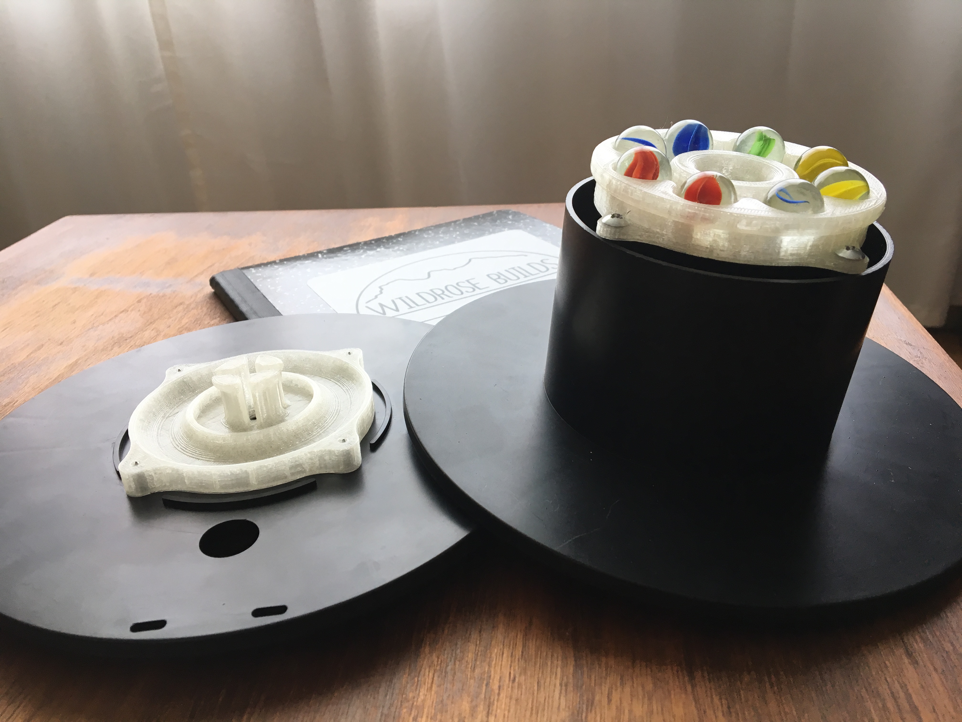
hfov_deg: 61.7
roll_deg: +4.0
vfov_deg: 48.2
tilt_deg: -26.1
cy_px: 361
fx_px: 806
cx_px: 481
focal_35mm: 29
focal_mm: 4.15
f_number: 2.2
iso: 25
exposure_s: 1/40
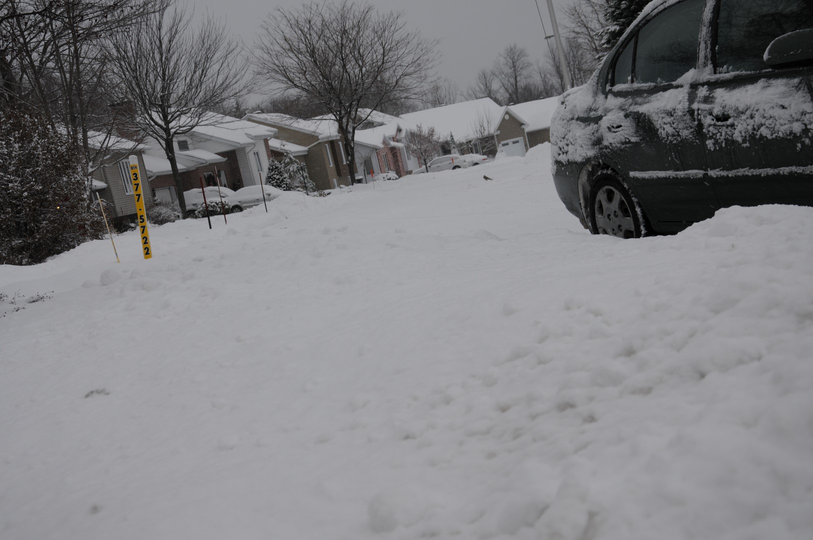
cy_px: 270
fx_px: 1286
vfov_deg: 23.7
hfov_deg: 35.1
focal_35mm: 57
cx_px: 406
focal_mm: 38
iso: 200
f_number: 6.3
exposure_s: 1/160
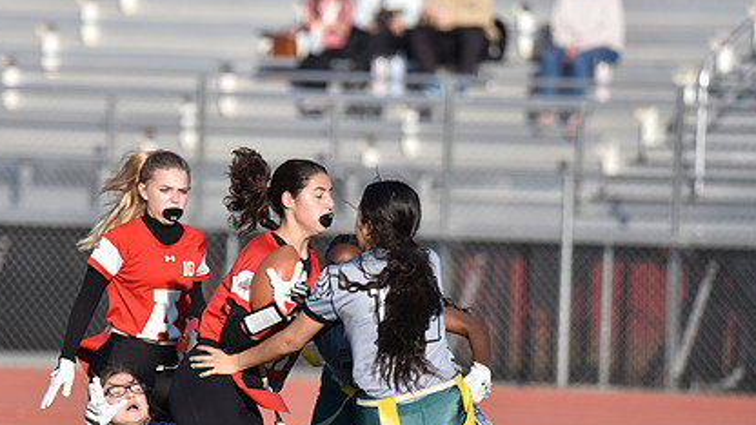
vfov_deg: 2.0
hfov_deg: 3.5
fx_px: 12308
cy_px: 331
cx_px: 238
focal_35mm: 614
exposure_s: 1/4000
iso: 800
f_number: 6
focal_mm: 420
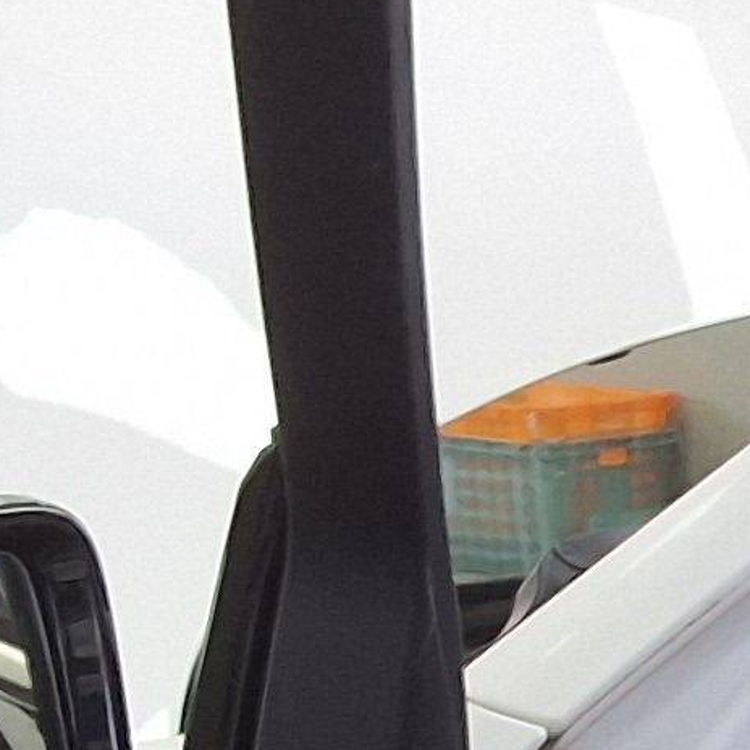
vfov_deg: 9.6
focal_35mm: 174
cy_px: 1287
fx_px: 4265
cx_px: 1608
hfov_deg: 9.3
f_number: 1.9
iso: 50
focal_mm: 2.91
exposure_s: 1/120
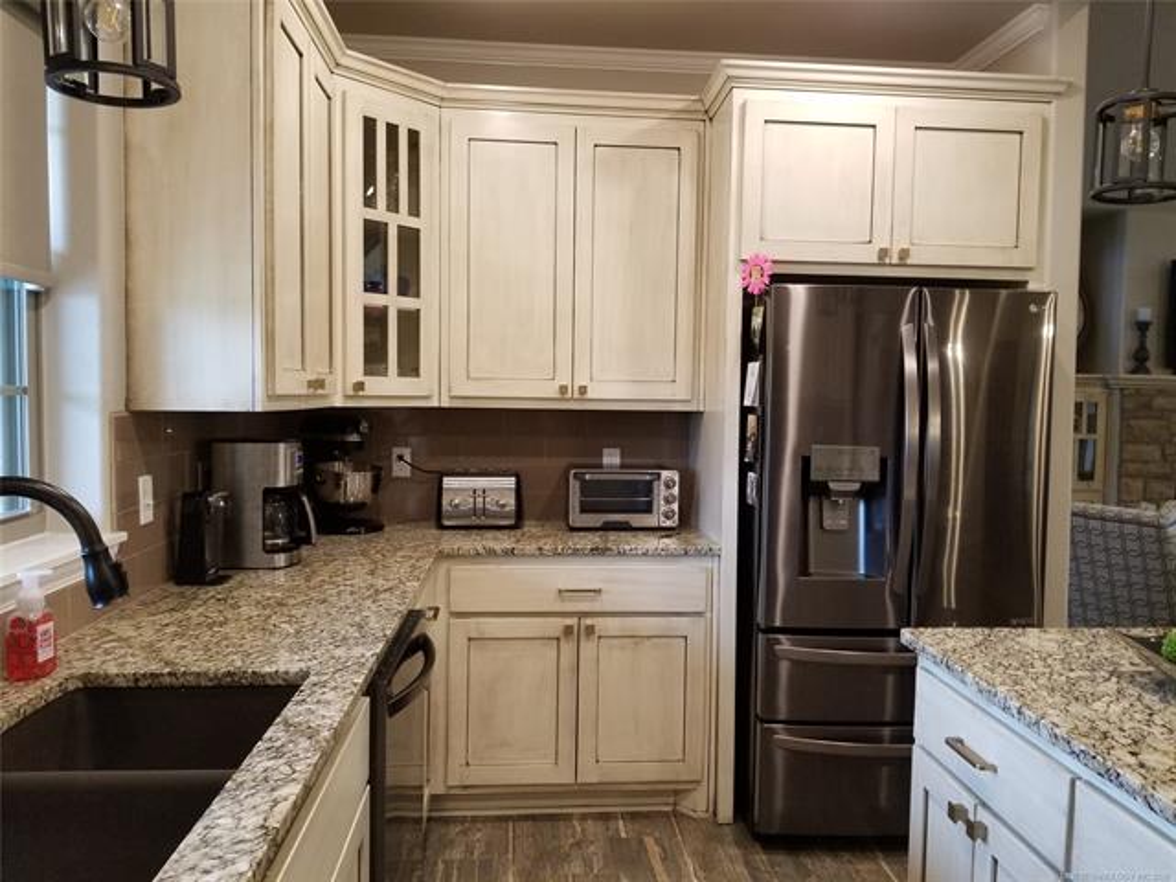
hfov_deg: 67.3
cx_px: 588
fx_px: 883
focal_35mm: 26
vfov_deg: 53.1
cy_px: 441
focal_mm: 4.3
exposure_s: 1/60
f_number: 1.7
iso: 200
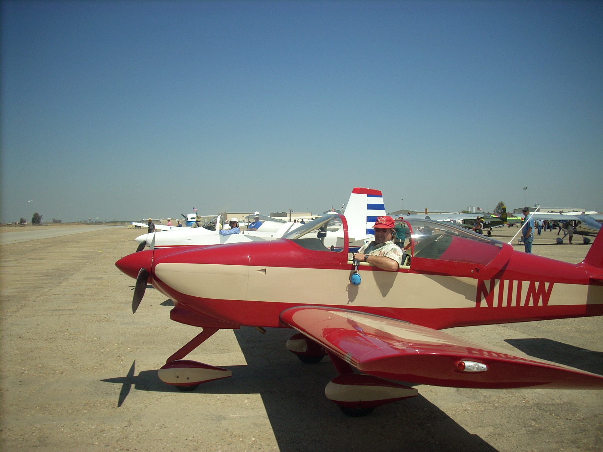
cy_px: 226
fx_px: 645
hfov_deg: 50.1
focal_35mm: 37
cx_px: 302
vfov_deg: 38.7
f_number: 5.6
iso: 64
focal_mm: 6.2
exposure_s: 1/479
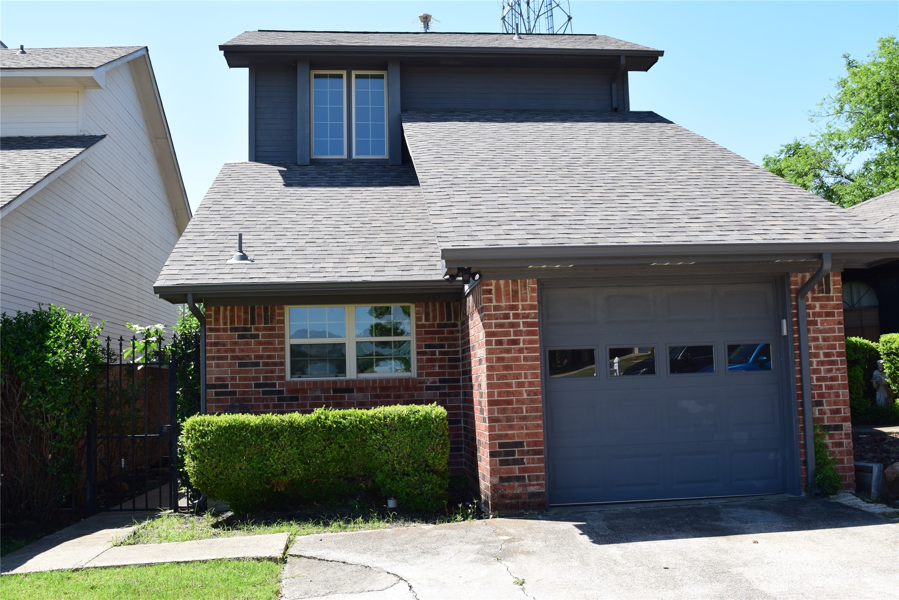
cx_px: 450
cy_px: 300
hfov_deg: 53.1
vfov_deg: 36.9
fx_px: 899
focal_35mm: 36
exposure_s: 1/320
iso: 400
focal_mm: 24
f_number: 10
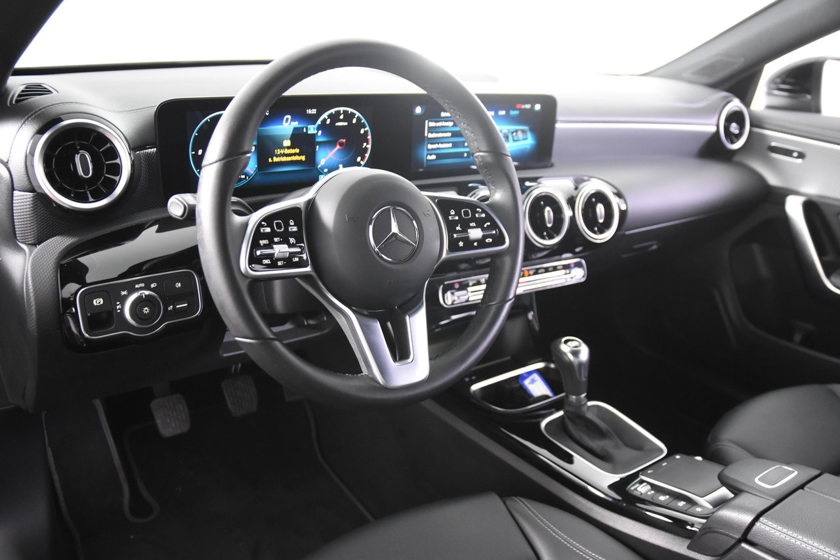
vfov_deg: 40.0
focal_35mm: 33
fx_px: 770
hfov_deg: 57.2
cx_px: 420
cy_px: 280
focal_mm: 22
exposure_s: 1/30
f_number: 3
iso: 3600
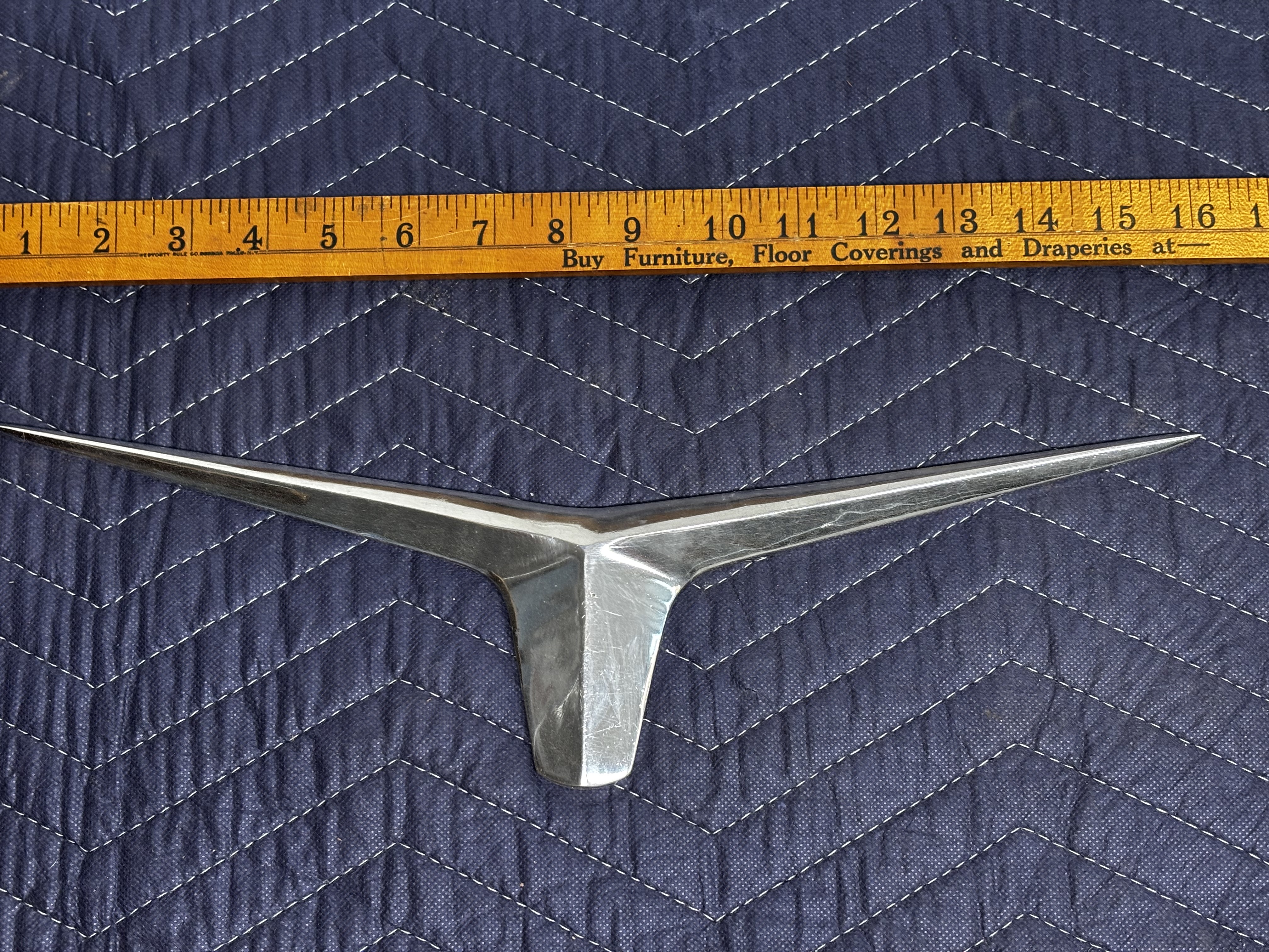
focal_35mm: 52
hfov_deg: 36.8
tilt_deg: -75.4
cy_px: 476
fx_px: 1906
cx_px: 634
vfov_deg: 28.0
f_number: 1.6
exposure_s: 1/60
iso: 125
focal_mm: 5.96
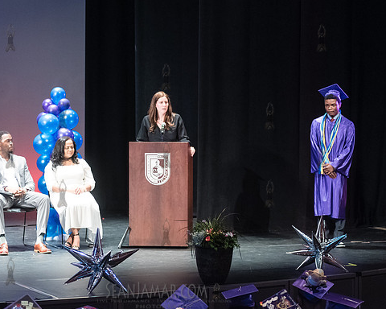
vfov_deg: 12.1
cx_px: 164
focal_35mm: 127
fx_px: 1451
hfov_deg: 15.1
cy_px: 144
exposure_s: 1/200
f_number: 2.8
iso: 4000
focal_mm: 86
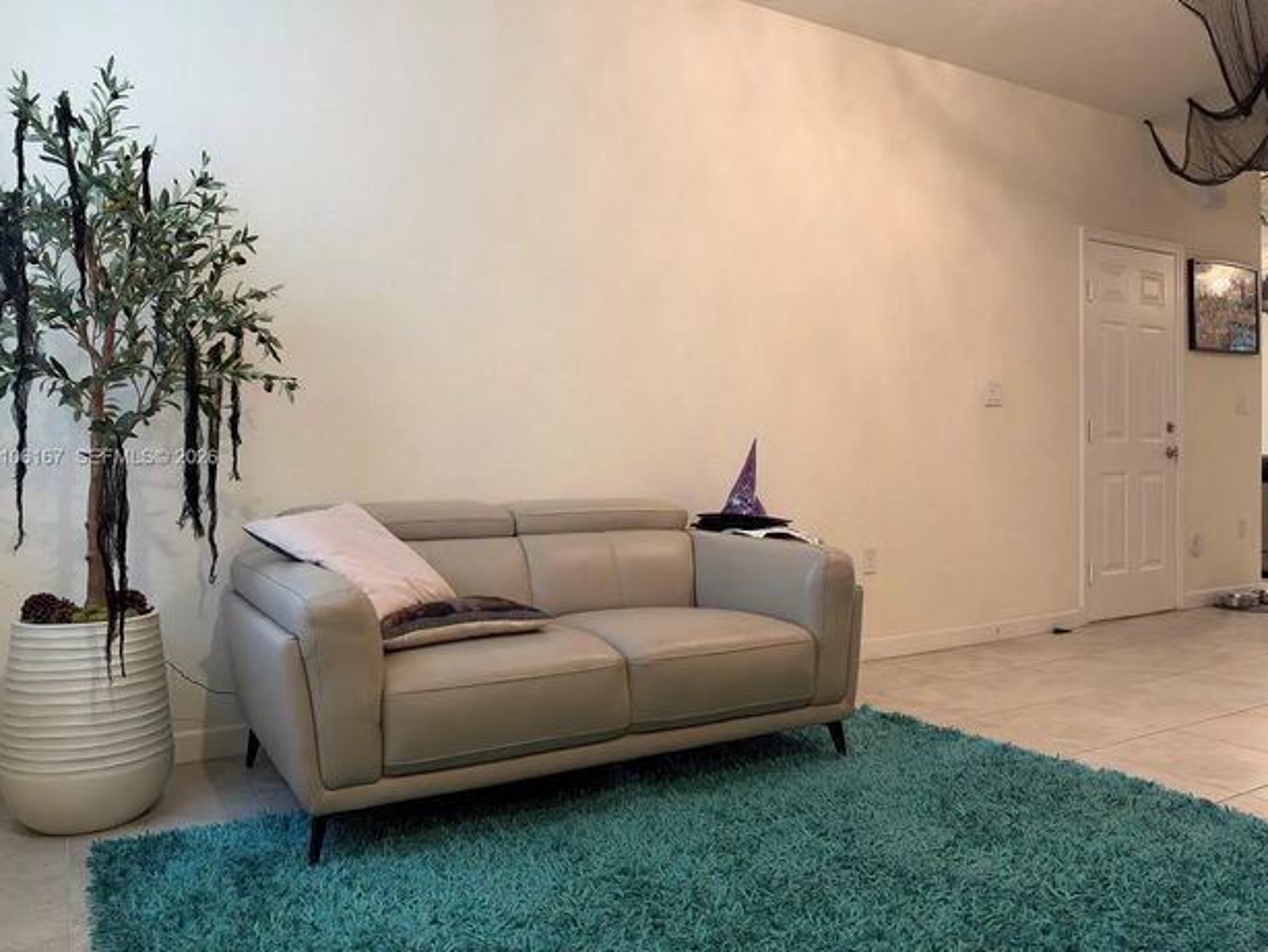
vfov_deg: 54.9
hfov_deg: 69.4
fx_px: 916
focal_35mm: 25
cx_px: 622
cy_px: 458
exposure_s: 1/60
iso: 160
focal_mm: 6.93
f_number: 1.48
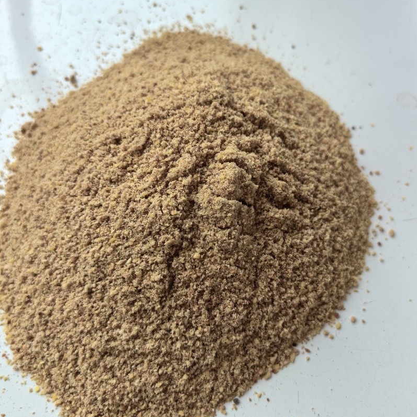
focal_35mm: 32
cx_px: 209
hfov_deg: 51.1
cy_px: 205
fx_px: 436
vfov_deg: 51.1
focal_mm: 5.72
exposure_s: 1/249
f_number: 2
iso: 50
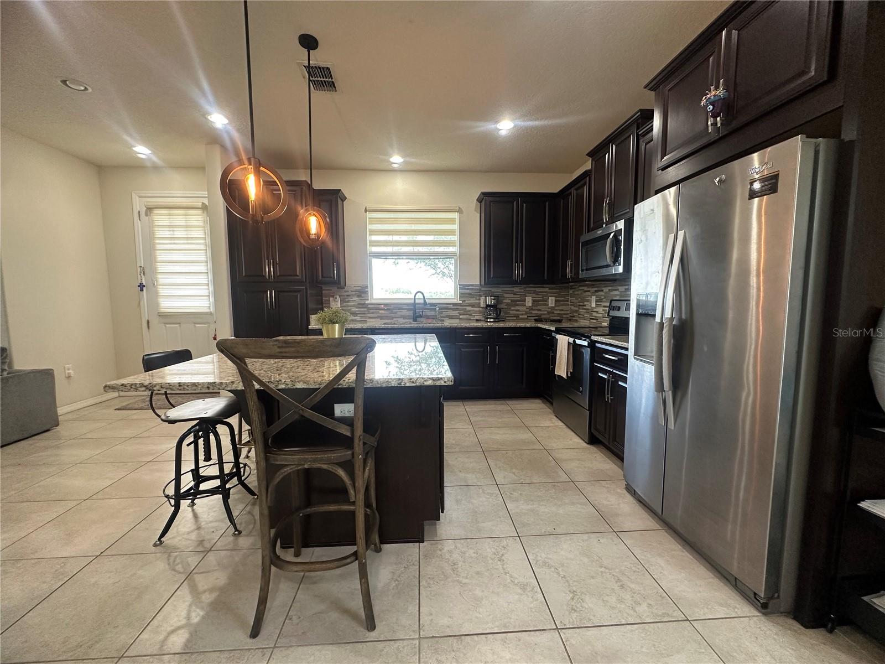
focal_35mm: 14
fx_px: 358
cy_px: 332
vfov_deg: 85.7
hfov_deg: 102.1
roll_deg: +0.4
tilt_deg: -4.9
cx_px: 442
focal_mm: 2.22
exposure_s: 1/60
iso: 160
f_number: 2.2
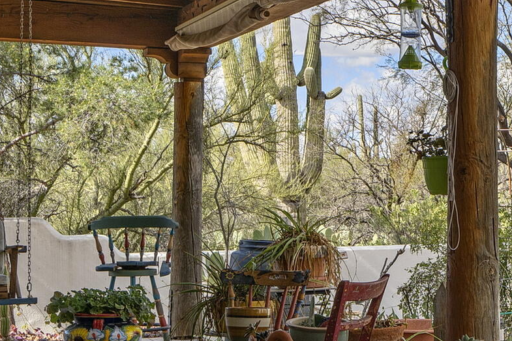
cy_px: 191
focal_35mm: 82
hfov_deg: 22.7
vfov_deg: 16.6
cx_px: 625
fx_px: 1166
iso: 100
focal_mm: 23
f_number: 9
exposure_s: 1/80
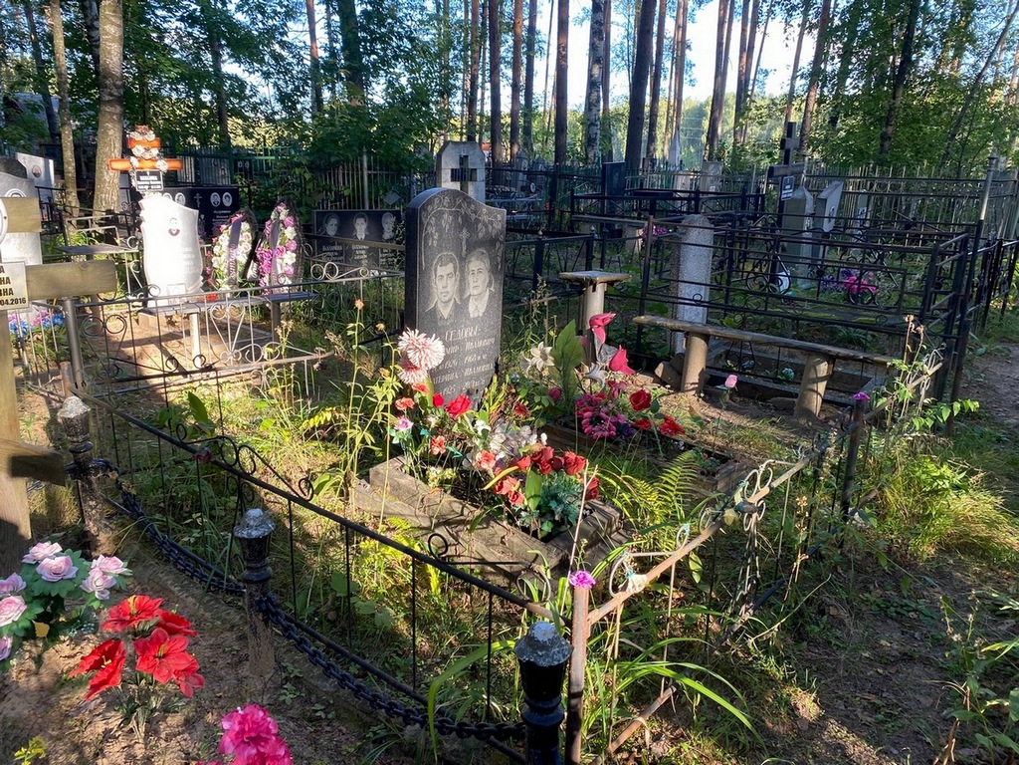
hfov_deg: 67.3
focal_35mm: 26
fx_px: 765
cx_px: 510
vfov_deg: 53.1
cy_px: 382
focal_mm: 4.25
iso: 32
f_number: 1.8
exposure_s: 1/122
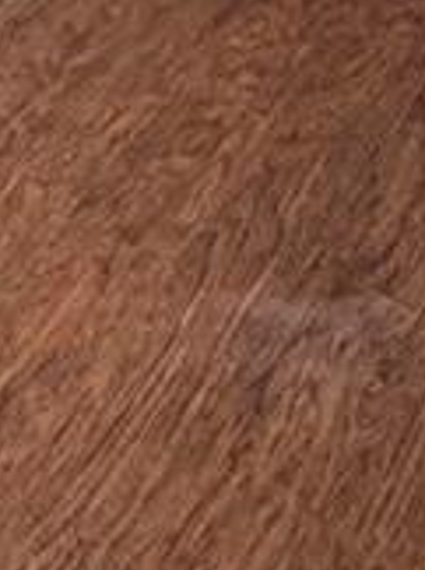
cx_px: -225
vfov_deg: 15.8
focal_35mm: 104
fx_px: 1707
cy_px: -486
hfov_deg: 13.3
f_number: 2.2
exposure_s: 1/99
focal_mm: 2.22
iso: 250
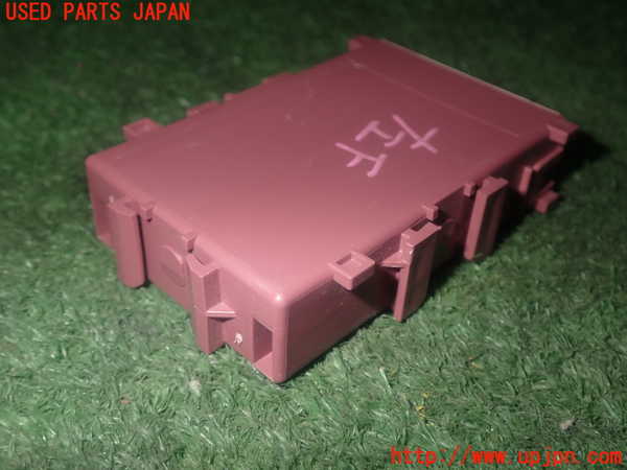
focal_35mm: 41
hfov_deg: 45.8
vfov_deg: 35.1
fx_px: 743
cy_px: 235
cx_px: 314
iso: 200
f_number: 8
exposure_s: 1/40
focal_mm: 7.31
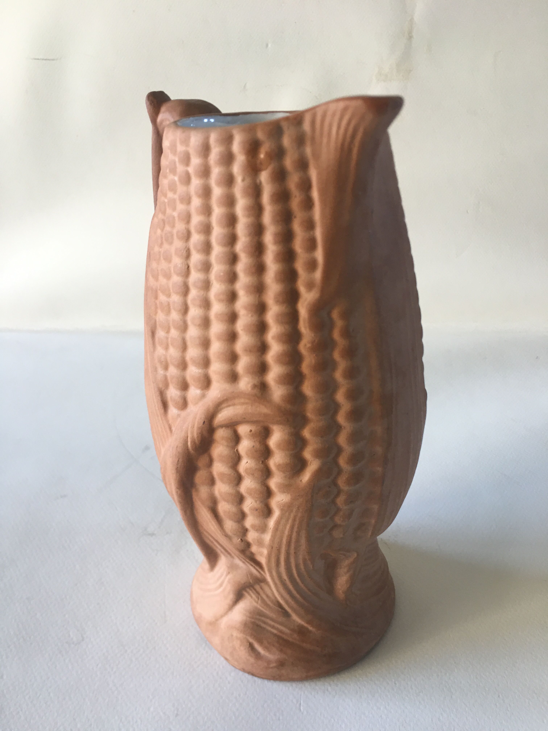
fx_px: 612
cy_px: 366
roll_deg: +1.1
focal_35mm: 29
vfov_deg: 61.7
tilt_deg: -25.1
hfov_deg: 48.2
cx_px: 274
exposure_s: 1/17
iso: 32
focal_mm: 4.15
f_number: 2.2
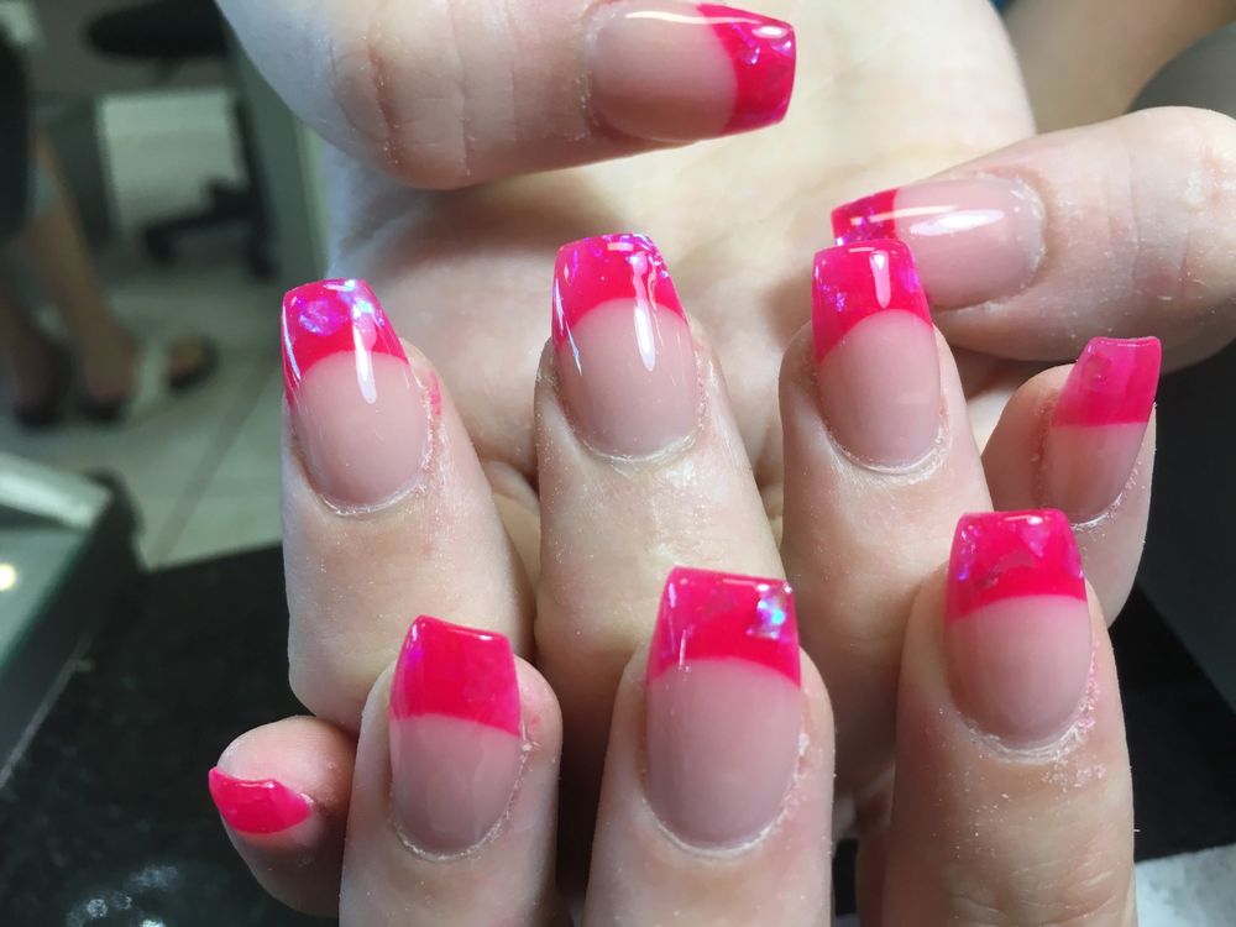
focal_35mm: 29
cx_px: 618
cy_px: 464
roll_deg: +4.8
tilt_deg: -33.5
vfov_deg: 48.2
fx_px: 1035
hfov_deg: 61.7
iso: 32
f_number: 2.2
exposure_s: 1/40
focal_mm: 4.15
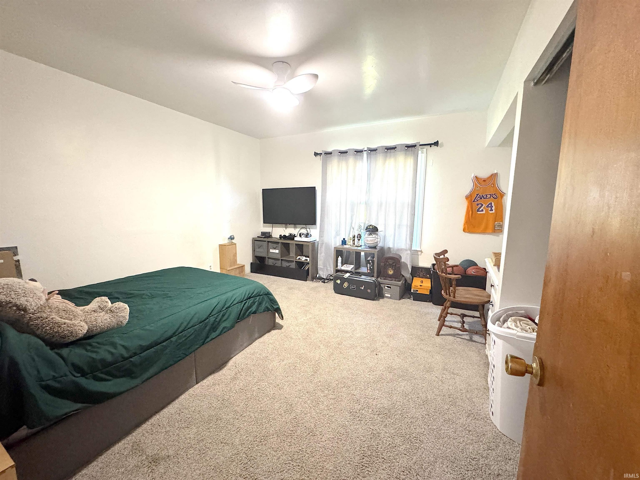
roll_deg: -0.6
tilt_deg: -7.9
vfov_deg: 85.7
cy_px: 240
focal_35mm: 14
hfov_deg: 102.1
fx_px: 259
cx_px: 320
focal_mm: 2.22
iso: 800
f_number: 2.2
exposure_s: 1/60
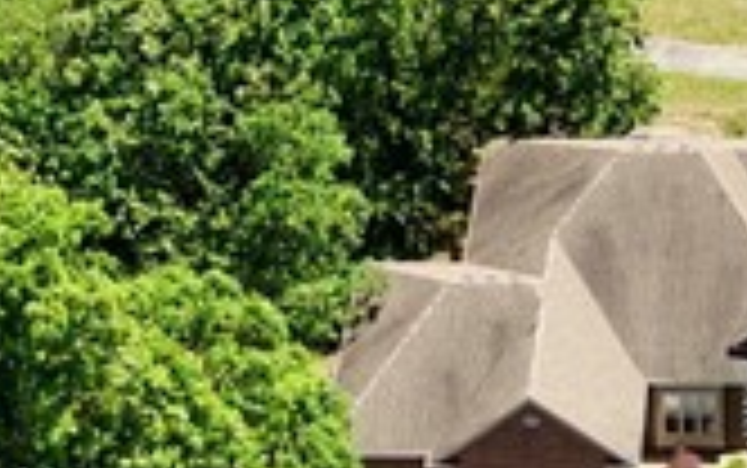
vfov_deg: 8.1
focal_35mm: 157
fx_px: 3198
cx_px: 796
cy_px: -342
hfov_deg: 13.1
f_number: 1.8
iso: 200
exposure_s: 1/3000
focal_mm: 8.67
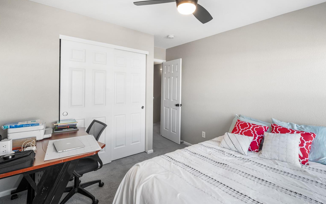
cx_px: 168
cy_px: 97
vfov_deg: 67.9
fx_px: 151
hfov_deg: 94.4
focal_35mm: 17
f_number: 8
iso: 2200
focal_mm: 16
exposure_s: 1/15
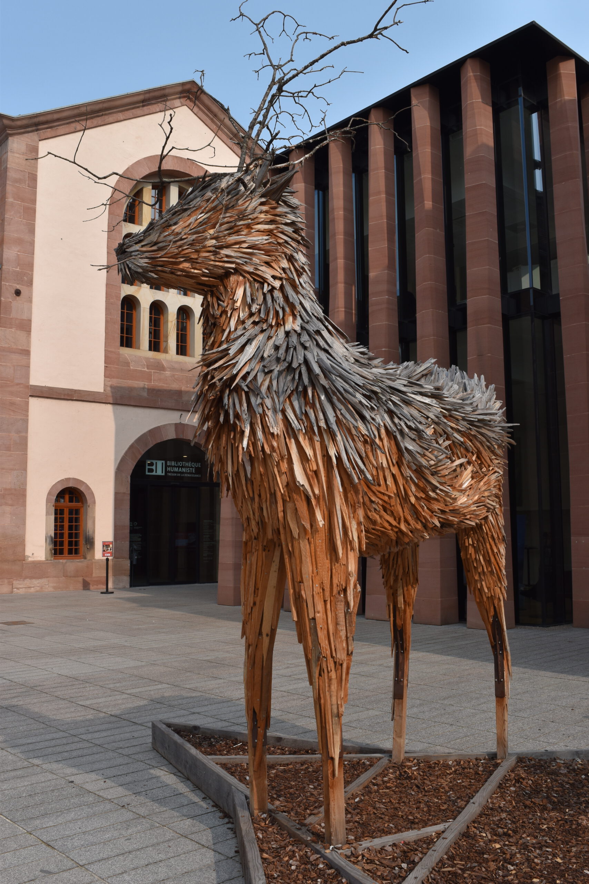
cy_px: 442
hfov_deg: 40.0
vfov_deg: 57.2
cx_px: 294
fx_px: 810
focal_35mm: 33
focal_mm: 22
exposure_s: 1/400
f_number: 10
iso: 200
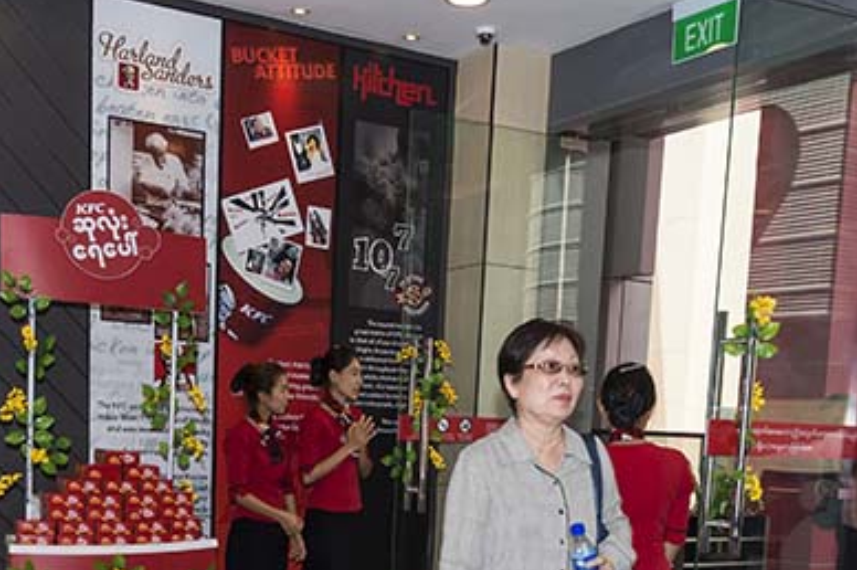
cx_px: 349
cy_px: 569
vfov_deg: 24.7
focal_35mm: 52
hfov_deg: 38.1
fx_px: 1237
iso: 200
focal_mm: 21
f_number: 11
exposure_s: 1/60
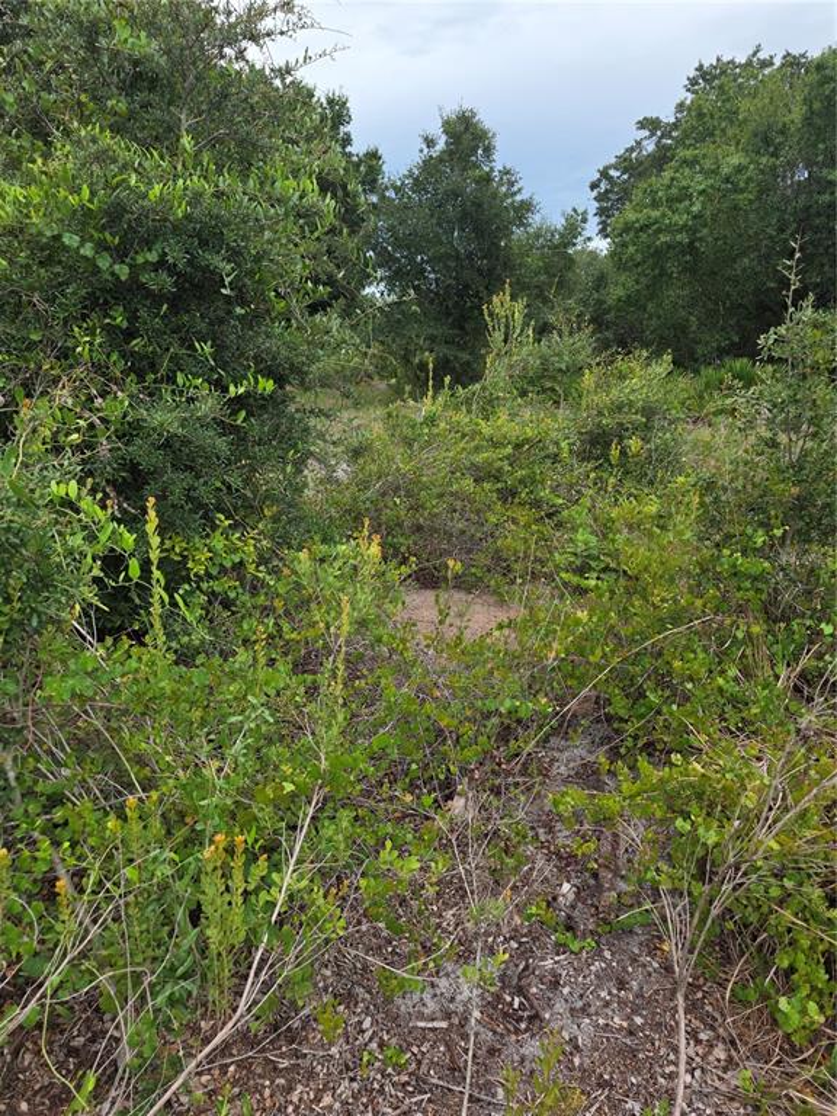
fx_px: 742
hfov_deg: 58.9
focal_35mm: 23
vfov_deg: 73.9
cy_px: 558
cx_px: 418
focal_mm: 6.25
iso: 80
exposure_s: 1/3009
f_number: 1.7
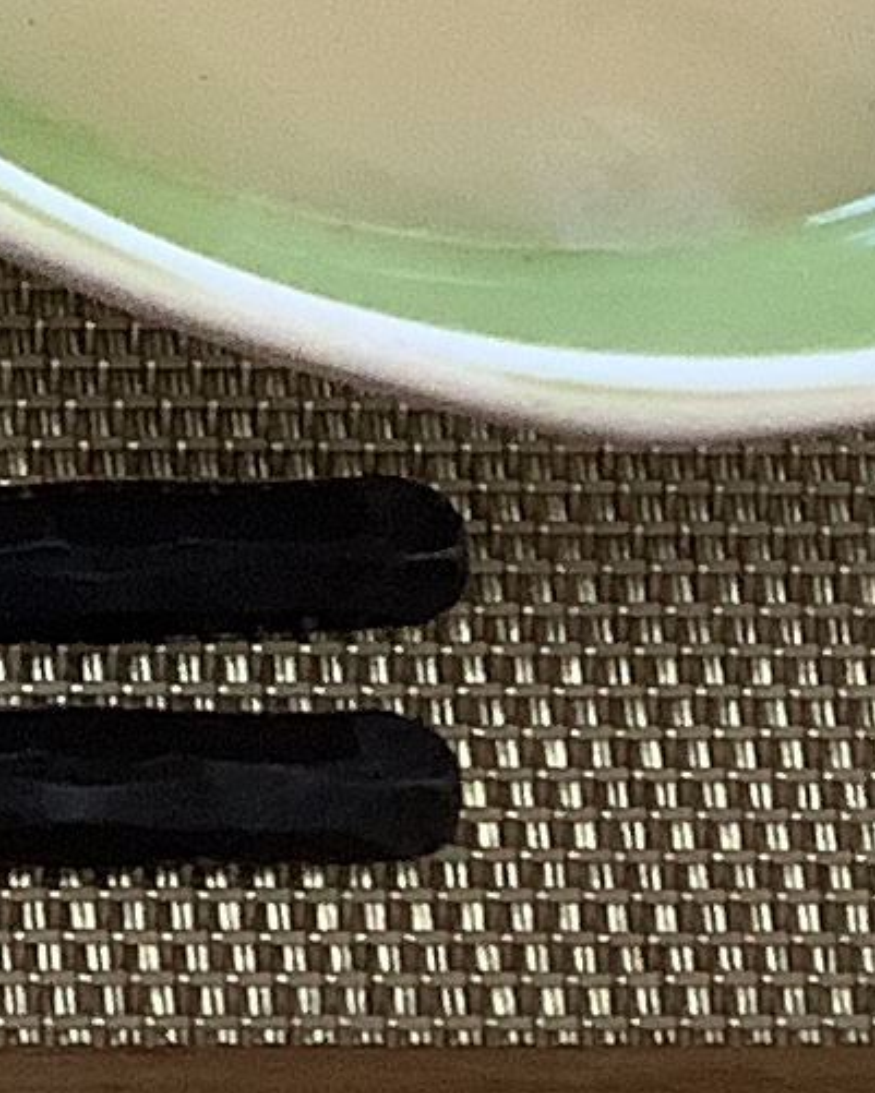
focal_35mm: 197
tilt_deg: -68.2
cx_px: -1695
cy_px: -1364
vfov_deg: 9.0
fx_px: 6375
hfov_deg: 7.1
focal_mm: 3.3
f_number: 2.4
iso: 100
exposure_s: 1/120
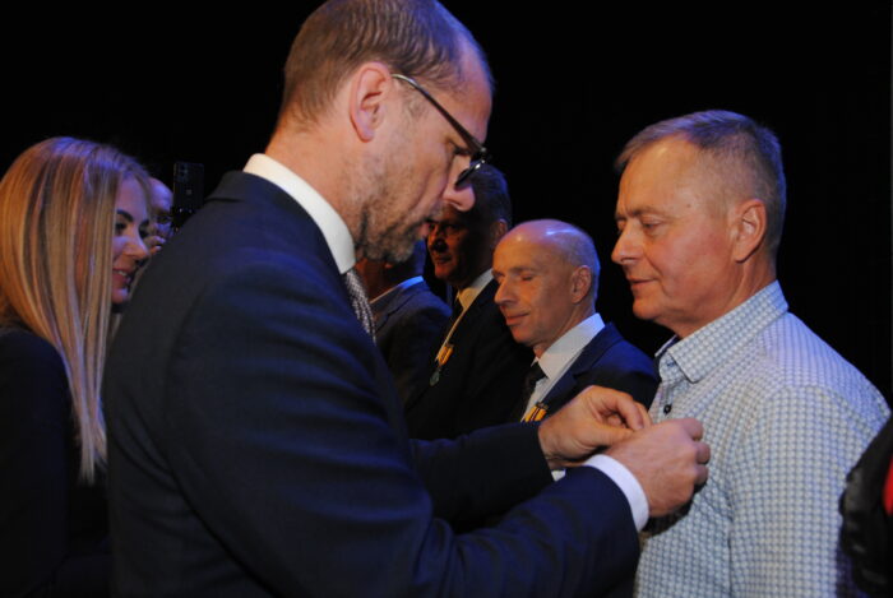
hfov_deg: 46.3
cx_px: 446
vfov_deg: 32.0
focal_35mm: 42
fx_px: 1043
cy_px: 299
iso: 400
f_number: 5.6
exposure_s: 1/60
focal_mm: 28
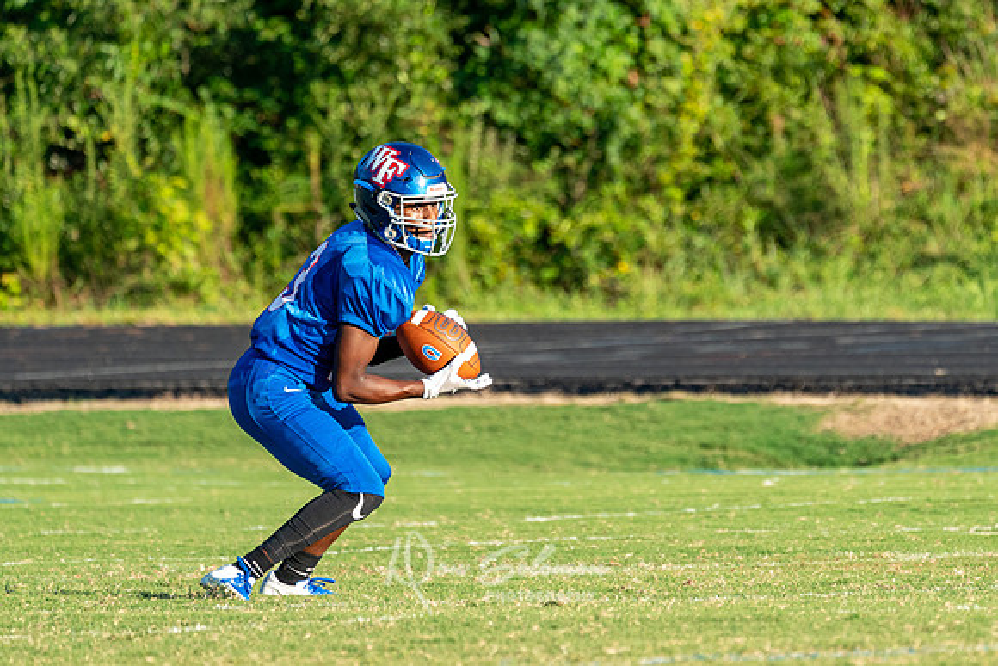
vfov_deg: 1.8
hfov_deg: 2.8
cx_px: 624
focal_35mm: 748
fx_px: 20731
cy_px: 249
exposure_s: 1/1000
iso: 1000
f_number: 5.6
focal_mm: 397
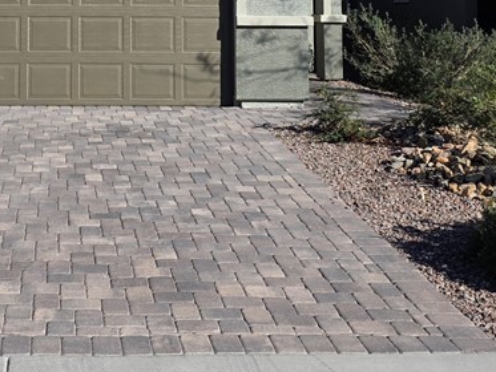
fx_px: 903
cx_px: 62
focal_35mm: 63
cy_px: -47
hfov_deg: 29.6
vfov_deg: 21.9
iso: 80
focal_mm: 6.3
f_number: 1.7
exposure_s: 1/10000
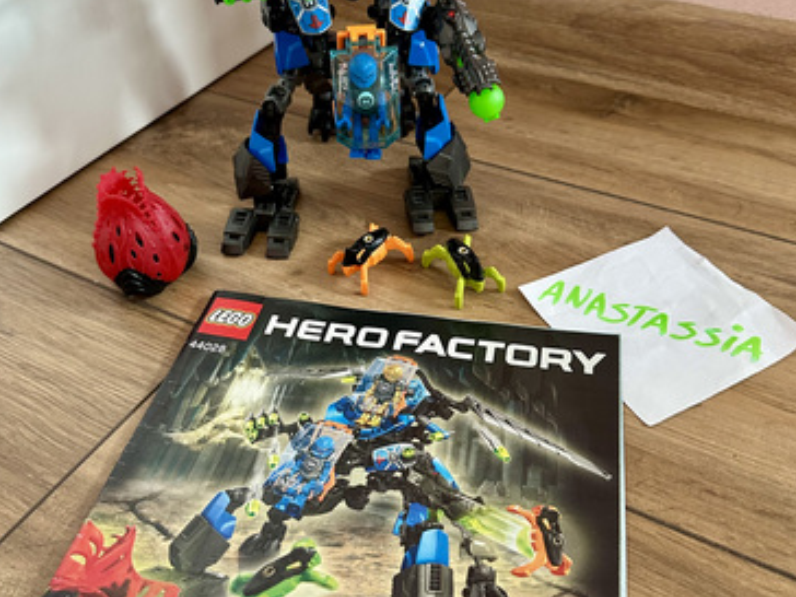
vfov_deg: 42.8
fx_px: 759
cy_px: 258
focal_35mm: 33
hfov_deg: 55.4
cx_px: 395
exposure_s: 1/60
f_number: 1.78
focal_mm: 6.86
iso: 320
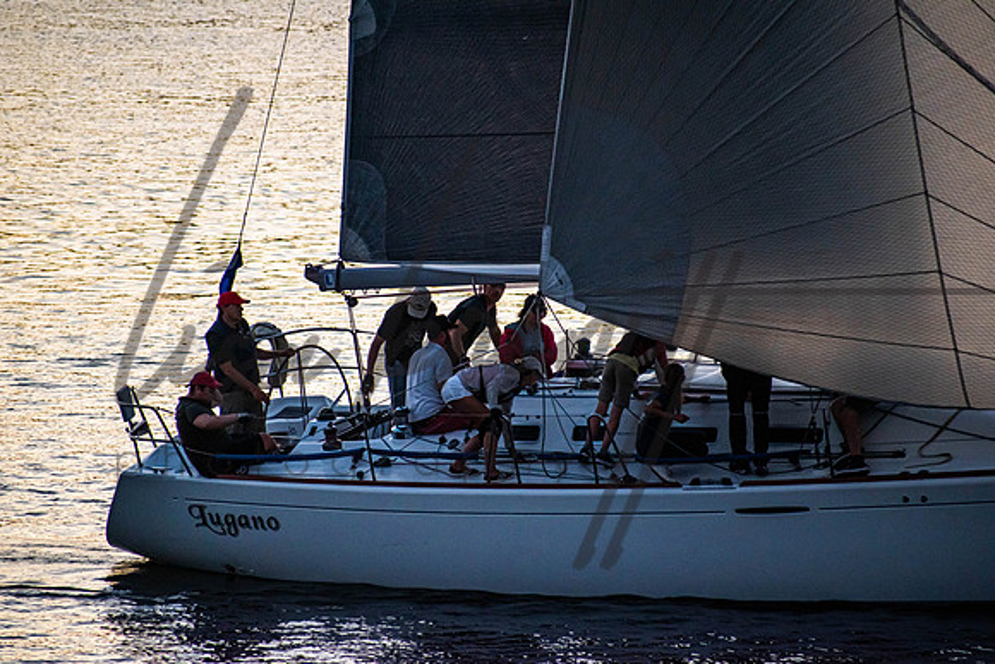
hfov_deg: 4.6
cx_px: 498
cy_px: 332
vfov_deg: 3.1
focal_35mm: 450
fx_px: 12440
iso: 800
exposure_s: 1/320
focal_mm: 300
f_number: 6.3
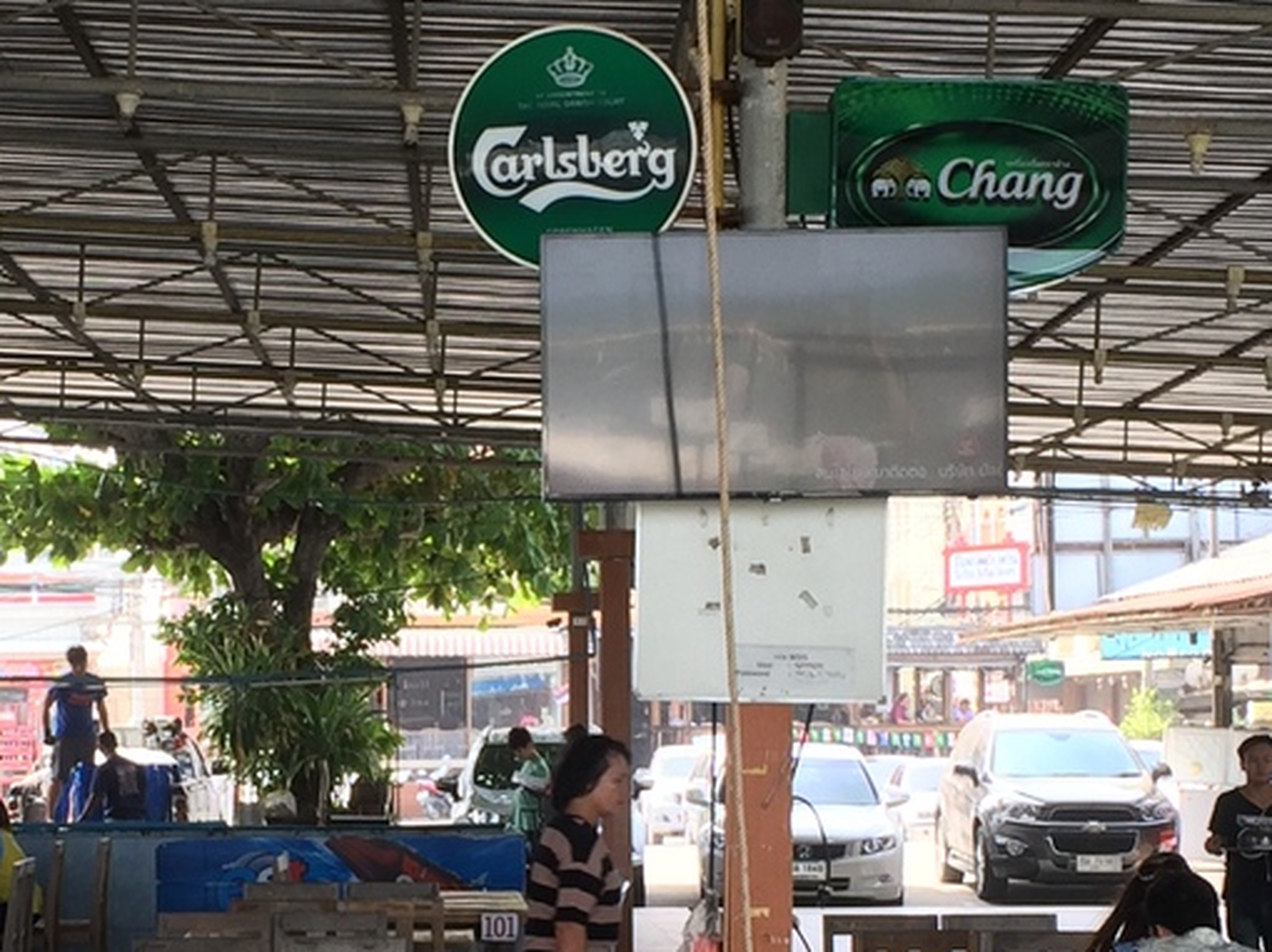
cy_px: 665
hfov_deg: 21.4
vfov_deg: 16.2
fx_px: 3342
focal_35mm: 91
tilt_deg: +1.5
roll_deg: +0.7
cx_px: 372
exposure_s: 1/100
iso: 32
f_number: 2.2
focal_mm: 4.15
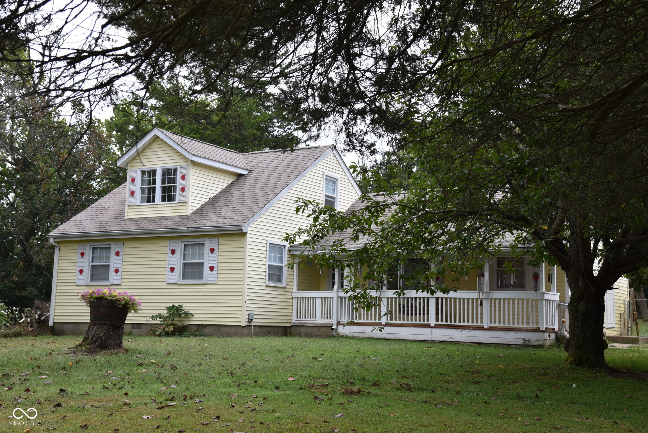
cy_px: 216
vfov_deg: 27.0
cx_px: 324
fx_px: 900
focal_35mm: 50
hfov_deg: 39.6
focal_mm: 50
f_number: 6.3
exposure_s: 1/160
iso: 320
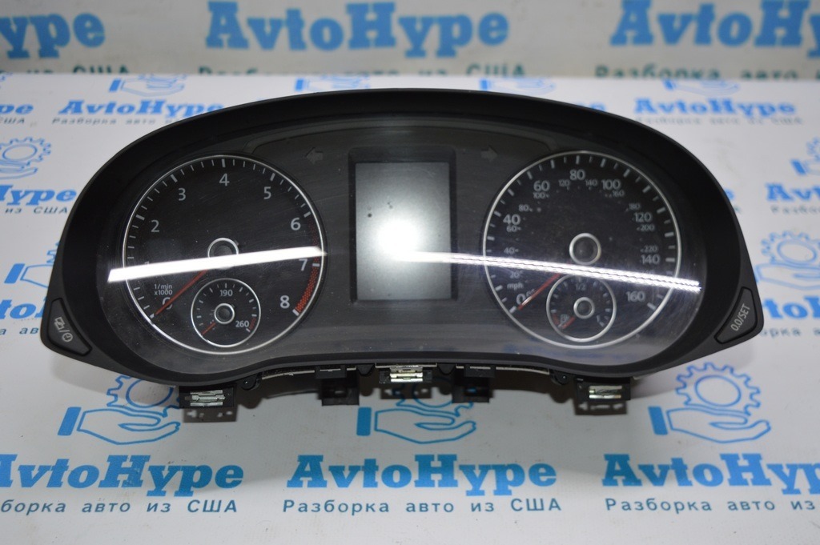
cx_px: 410
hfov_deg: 45.0
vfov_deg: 30.8
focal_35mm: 44
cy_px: 272
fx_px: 990
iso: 400
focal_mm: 29
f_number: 4.2
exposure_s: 1/100
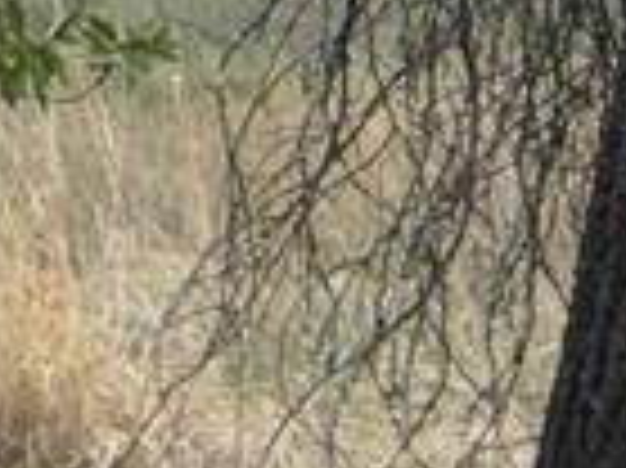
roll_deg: -0.4
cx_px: 1995
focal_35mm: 887
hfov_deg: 2.2
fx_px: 16027
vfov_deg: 1.7
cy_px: -882
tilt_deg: -1.4
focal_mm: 15.66
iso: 32
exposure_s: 1/1773
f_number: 2.8
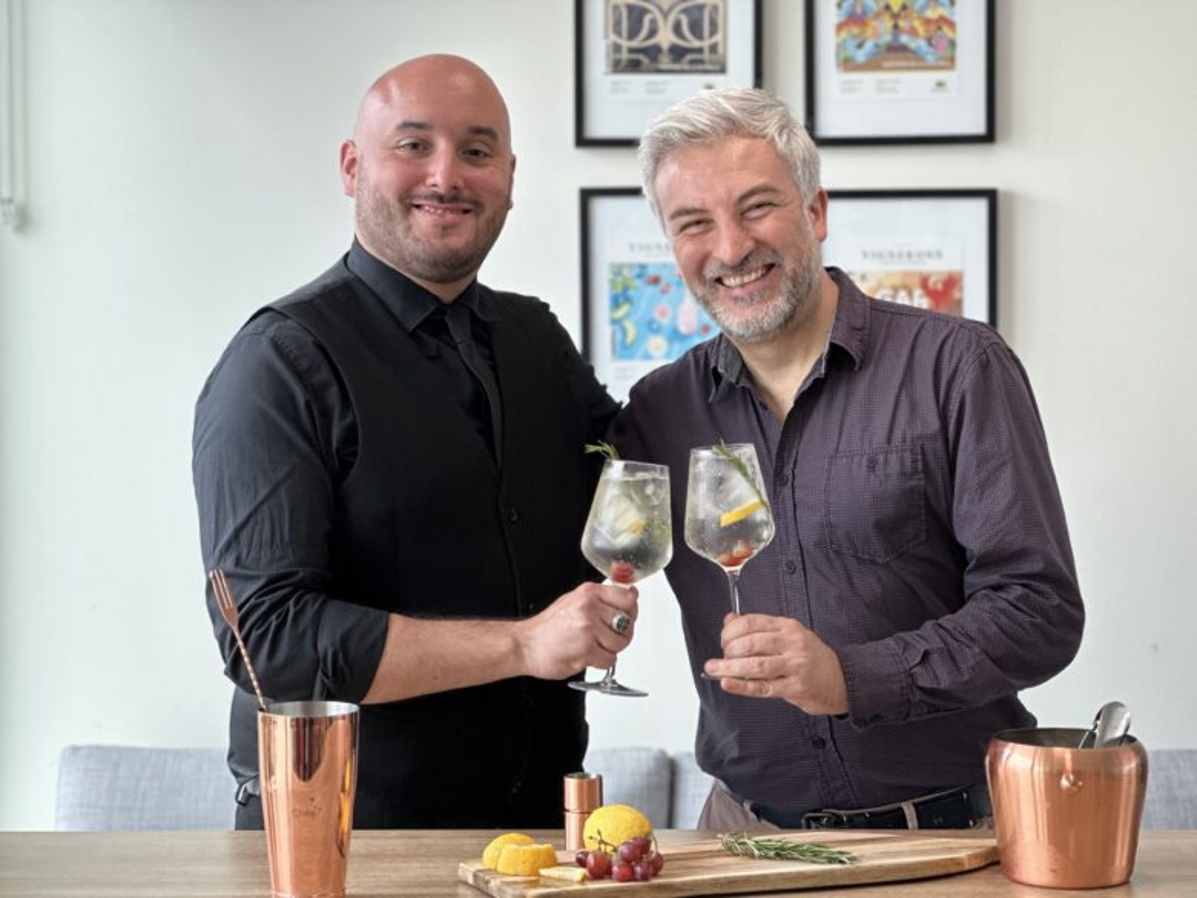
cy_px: 449
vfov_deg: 19.1
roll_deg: +0.0
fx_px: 2663
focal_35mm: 77
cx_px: 598
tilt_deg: -2.1
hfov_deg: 25.3
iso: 125
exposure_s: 1/100
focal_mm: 9
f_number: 2.8
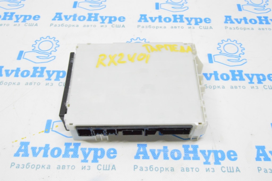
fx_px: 294
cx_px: 136
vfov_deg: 34.2
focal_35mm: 39
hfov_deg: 49.6
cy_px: 90
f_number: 20
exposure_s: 1/20
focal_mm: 26
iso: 6400
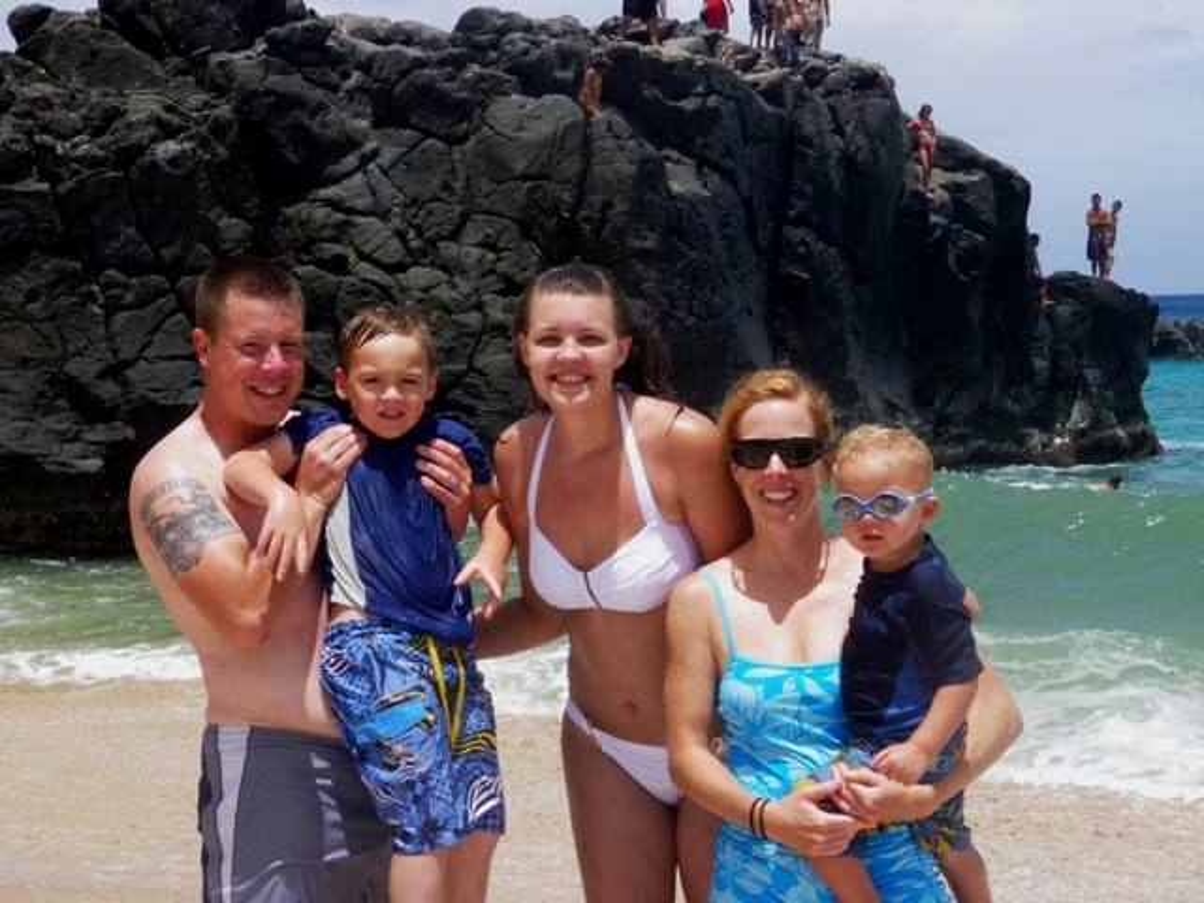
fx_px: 2678
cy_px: 452
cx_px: 602
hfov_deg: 25.3
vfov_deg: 19.1
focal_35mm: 77
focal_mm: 13.7
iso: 64
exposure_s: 1/250
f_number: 5.8
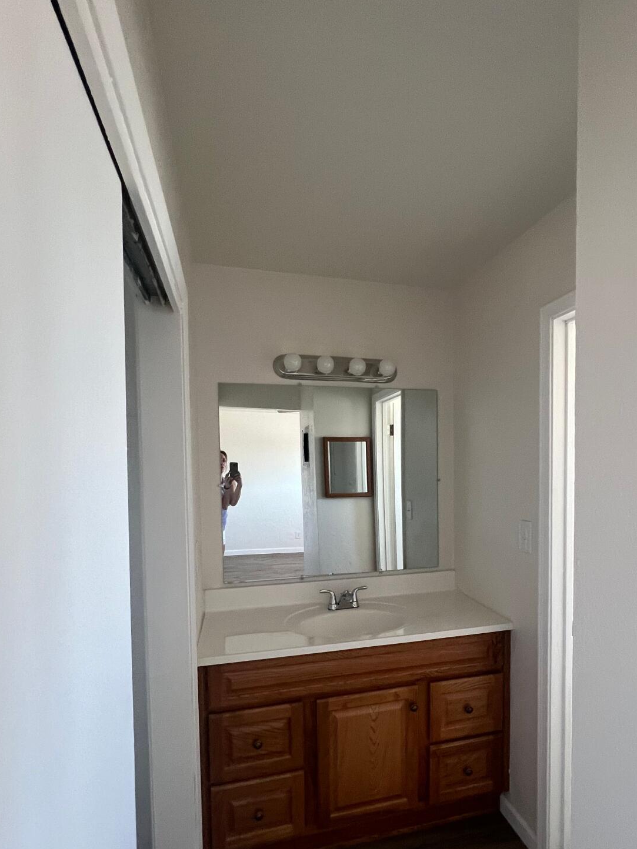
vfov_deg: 87.1
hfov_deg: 71.0
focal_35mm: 18
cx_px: 378
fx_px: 442
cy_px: 489
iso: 320
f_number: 1.8
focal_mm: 1.57
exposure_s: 1/60
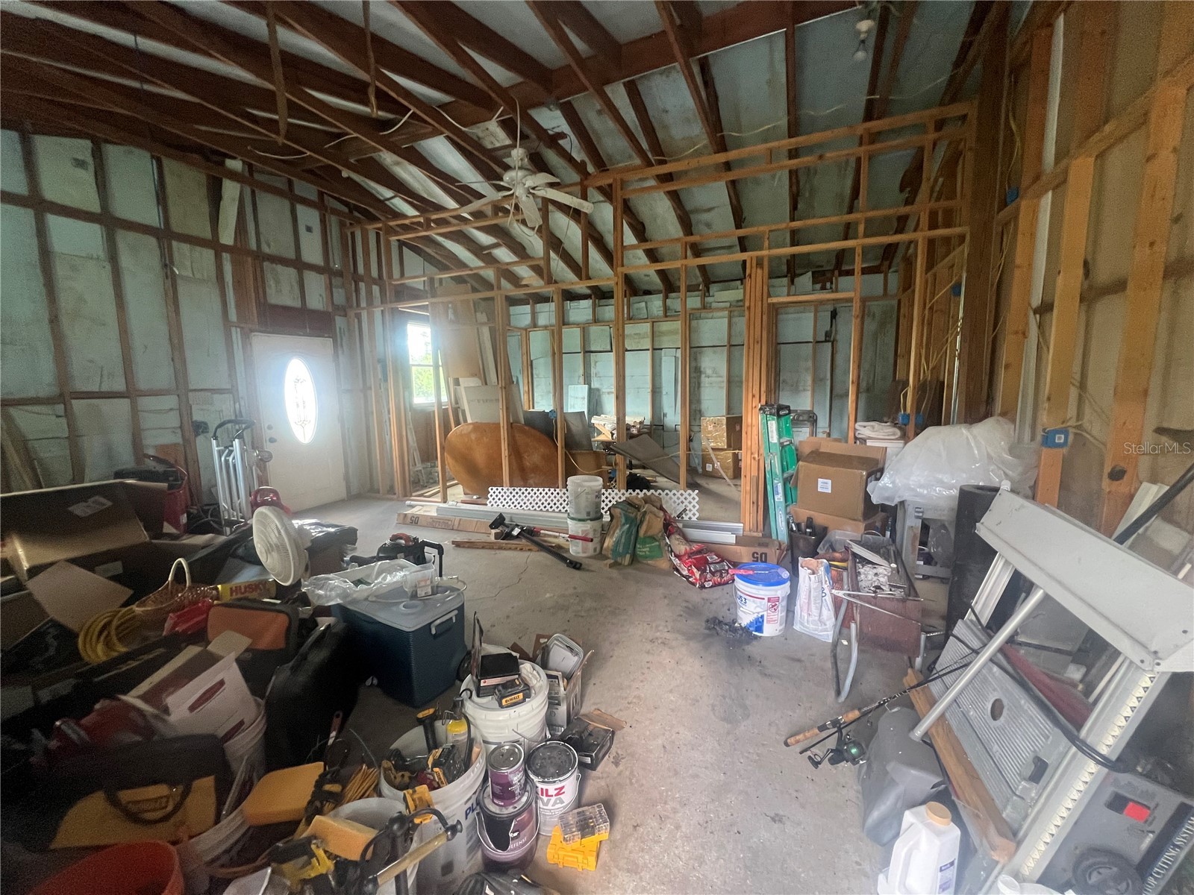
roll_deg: +0.9
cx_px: 597
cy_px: 448
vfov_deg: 89.9
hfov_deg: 106.2
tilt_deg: -9.3
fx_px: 448
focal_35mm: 13
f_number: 1.8
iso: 320
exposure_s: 1/60
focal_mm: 1.57
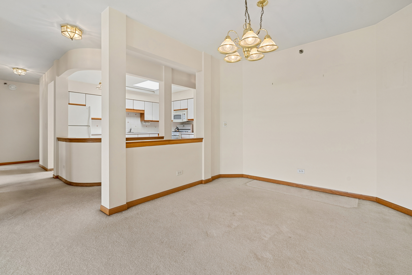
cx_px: 206
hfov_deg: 96.7
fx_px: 183
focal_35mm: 16
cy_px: 138
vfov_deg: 73.7
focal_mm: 16
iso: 400
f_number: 8
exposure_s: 1/125
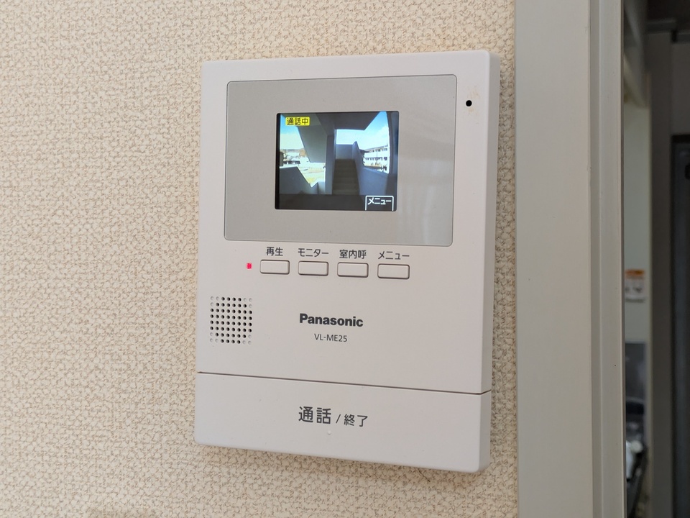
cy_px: 259
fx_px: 1017
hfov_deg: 37.5
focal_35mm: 51
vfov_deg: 28.6
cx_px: 345
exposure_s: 1/60
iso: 56
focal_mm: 5.43
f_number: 1.89
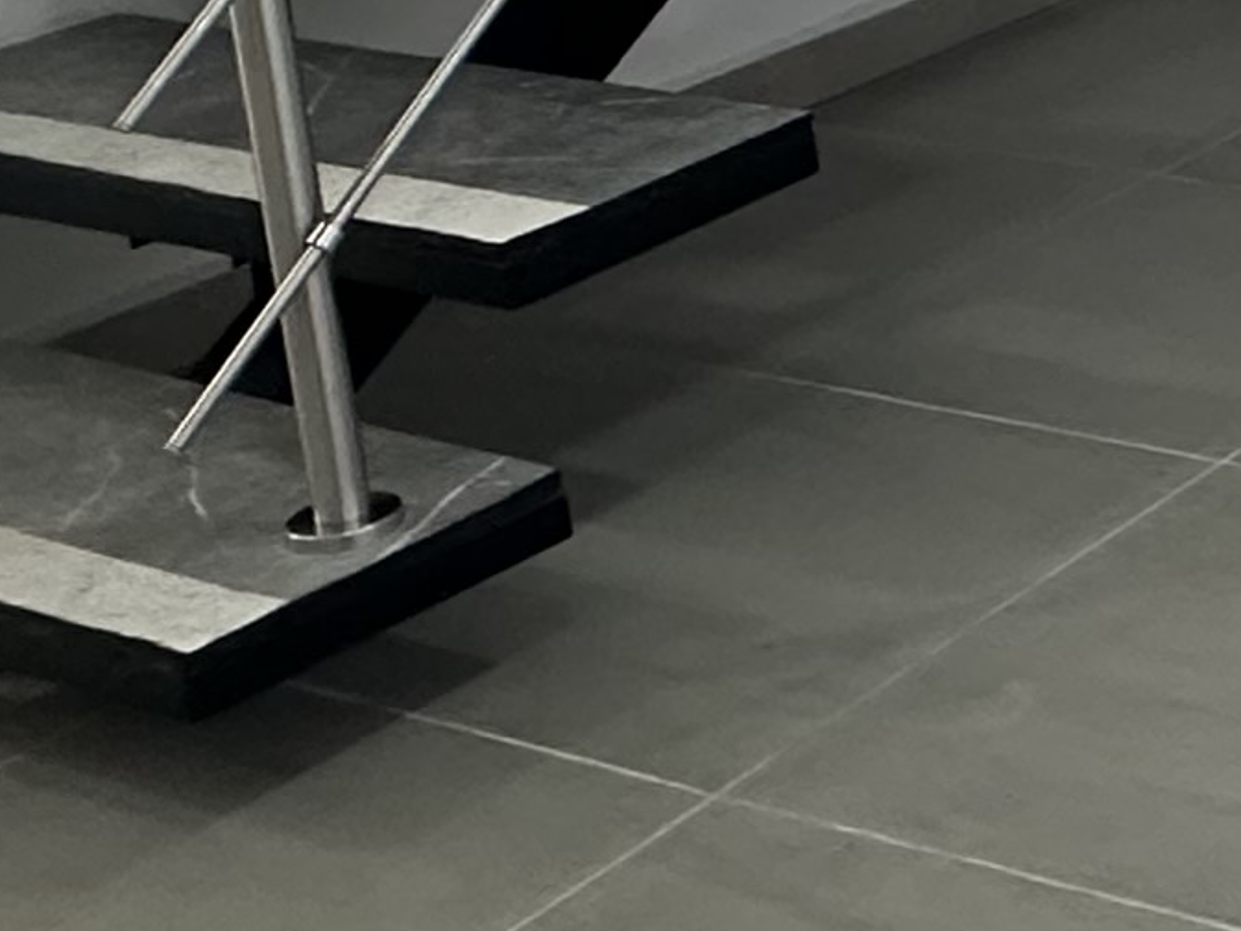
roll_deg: +1.9
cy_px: -342
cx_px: 2159
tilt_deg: -11.8
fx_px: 3011
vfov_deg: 16.4
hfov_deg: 18.7
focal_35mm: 84
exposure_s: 1/120
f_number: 2.2
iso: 250
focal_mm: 2.22
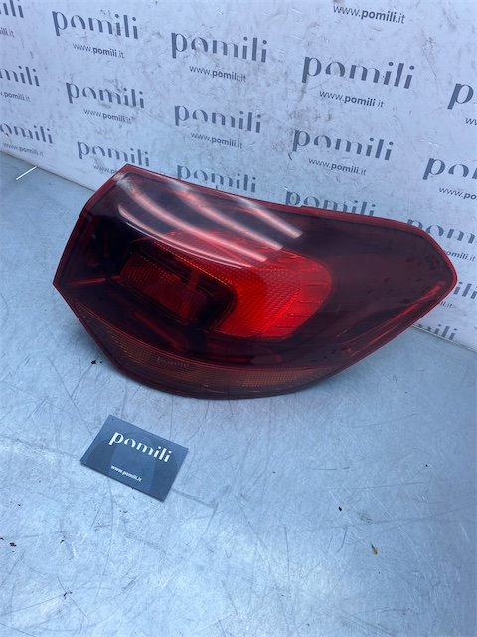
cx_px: 238
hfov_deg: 53.1
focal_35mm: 26
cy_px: 318
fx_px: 478
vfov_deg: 67.3
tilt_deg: -48.5
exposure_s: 1/890
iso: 32
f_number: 1.8
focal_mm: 4.25
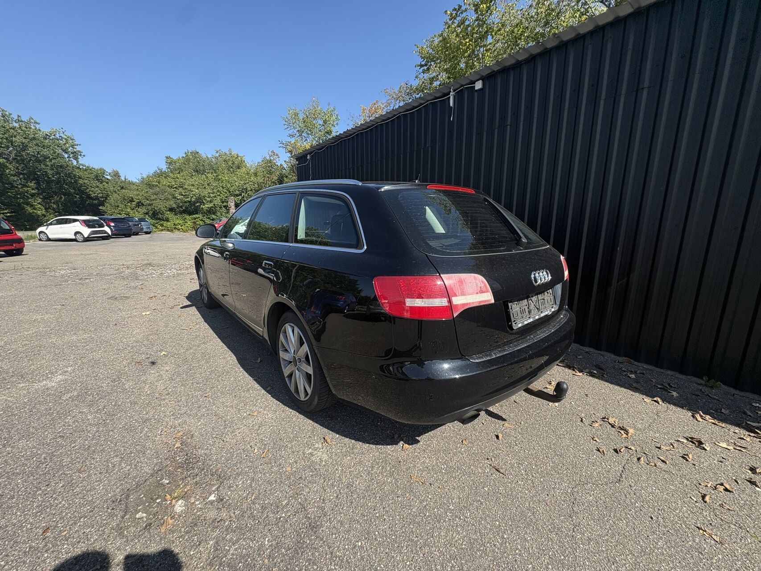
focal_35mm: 14
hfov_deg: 102.1
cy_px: 286
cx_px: 380
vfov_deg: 85.7
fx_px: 308
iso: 64
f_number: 2.2
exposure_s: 1/1600
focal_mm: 2.22
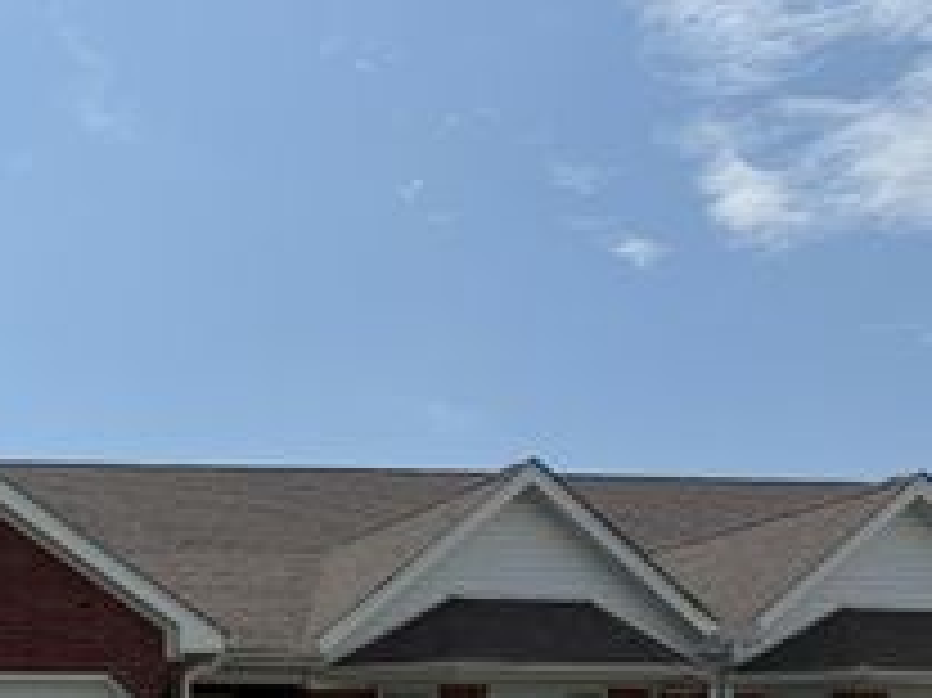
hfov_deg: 29.4
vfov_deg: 23.8
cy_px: 736
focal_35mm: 58
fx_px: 1561
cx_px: -140
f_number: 1.78
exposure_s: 1/9091
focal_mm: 6.76
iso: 80
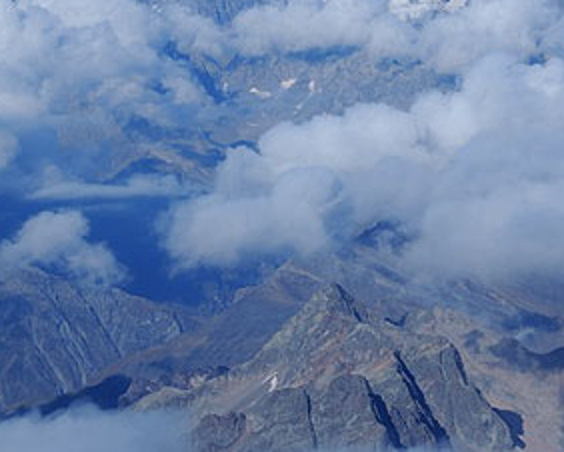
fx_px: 2819
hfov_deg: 11.4
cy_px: 186
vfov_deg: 9.2
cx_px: 264
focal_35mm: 169
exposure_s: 1/640
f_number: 6.3
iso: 100
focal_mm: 75
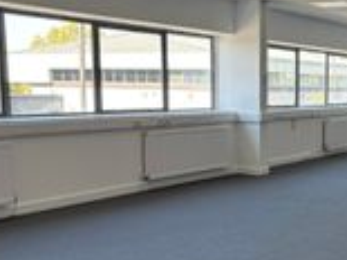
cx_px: 309
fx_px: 671
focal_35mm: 67
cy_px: 193
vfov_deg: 21.7
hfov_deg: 28.0
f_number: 1.6
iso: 40
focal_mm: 5.96
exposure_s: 1/121
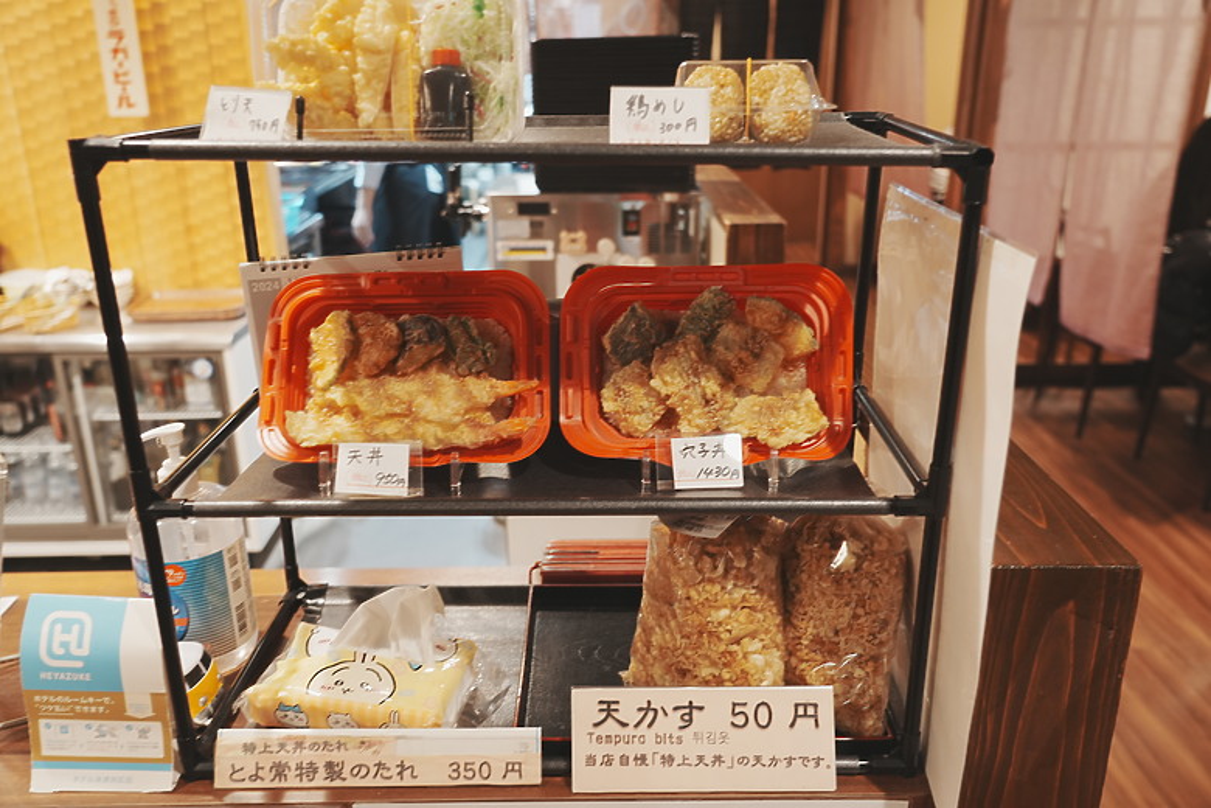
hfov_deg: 63.7
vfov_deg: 45.0
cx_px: 606
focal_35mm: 29
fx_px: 975
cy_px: 404
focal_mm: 29
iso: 1250
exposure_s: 1/30
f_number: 4
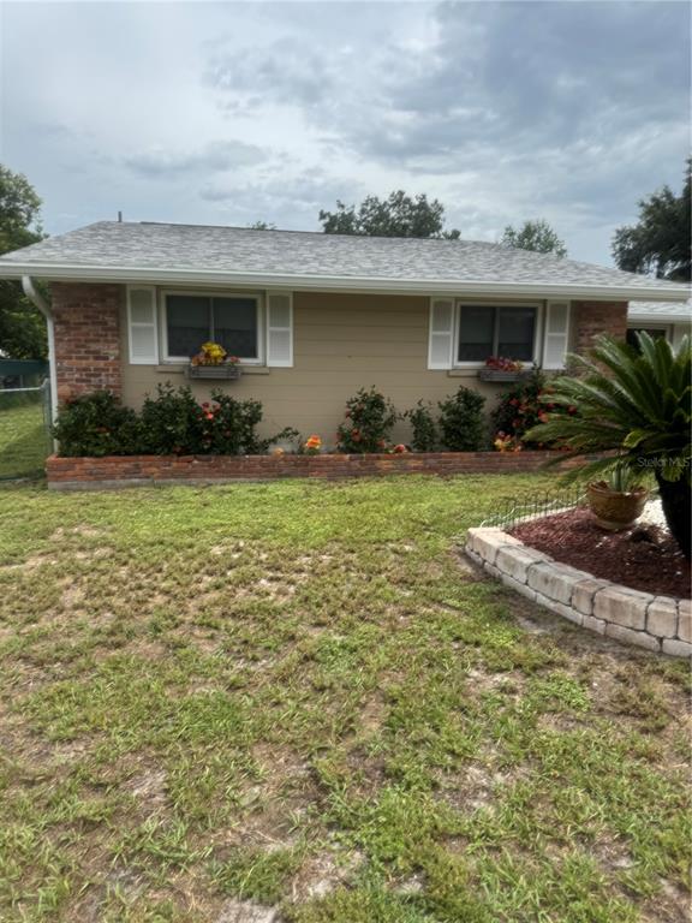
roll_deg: +0.0
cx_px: 346
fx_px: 640
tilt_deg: -9.9
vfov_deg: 71.6
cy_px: 462
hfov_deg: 56.8
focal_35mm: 24
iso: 80
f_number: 1.78
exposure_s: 1/5814
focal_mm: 6.76
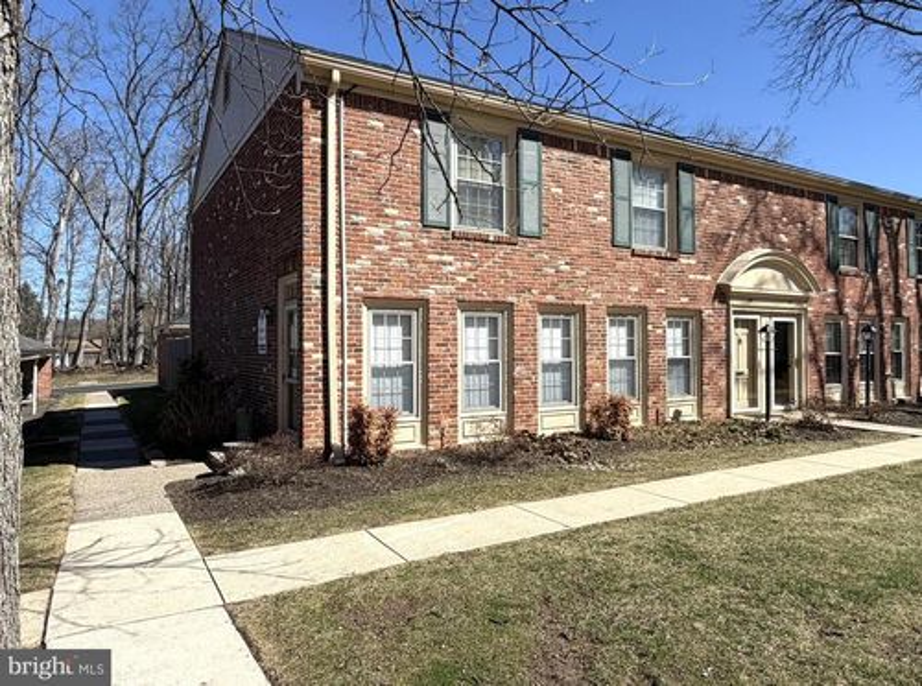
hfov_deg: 74.1
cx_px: 461
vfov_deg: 58.6
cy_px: 343
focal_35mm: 23
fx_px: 611
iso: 20
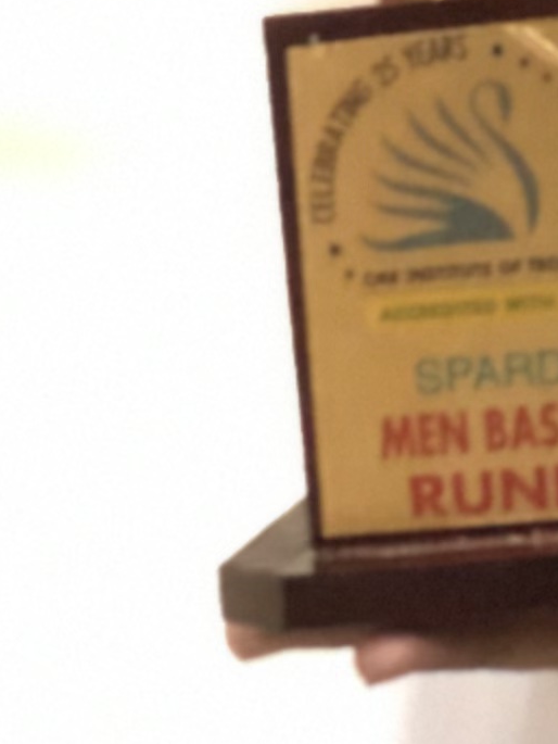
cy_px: -1302
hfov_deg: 4.7
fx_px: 6575
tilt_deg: -6.6
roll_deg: -1.7
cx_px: 1473
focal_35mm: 306
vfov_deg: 6.1
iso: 160
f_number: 2.4
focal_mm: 6
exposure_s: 1/17
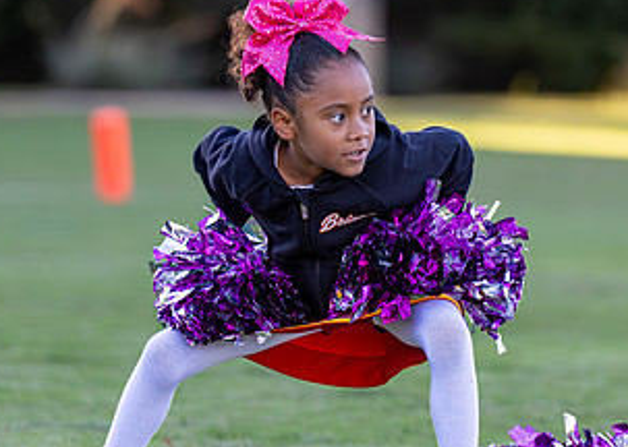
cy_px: 130
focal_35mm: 417
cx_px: 433
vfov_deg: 3.4
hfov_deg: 4.8
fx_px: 7433
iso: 1600
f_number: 2.8
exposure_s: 1/3200
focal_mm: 144
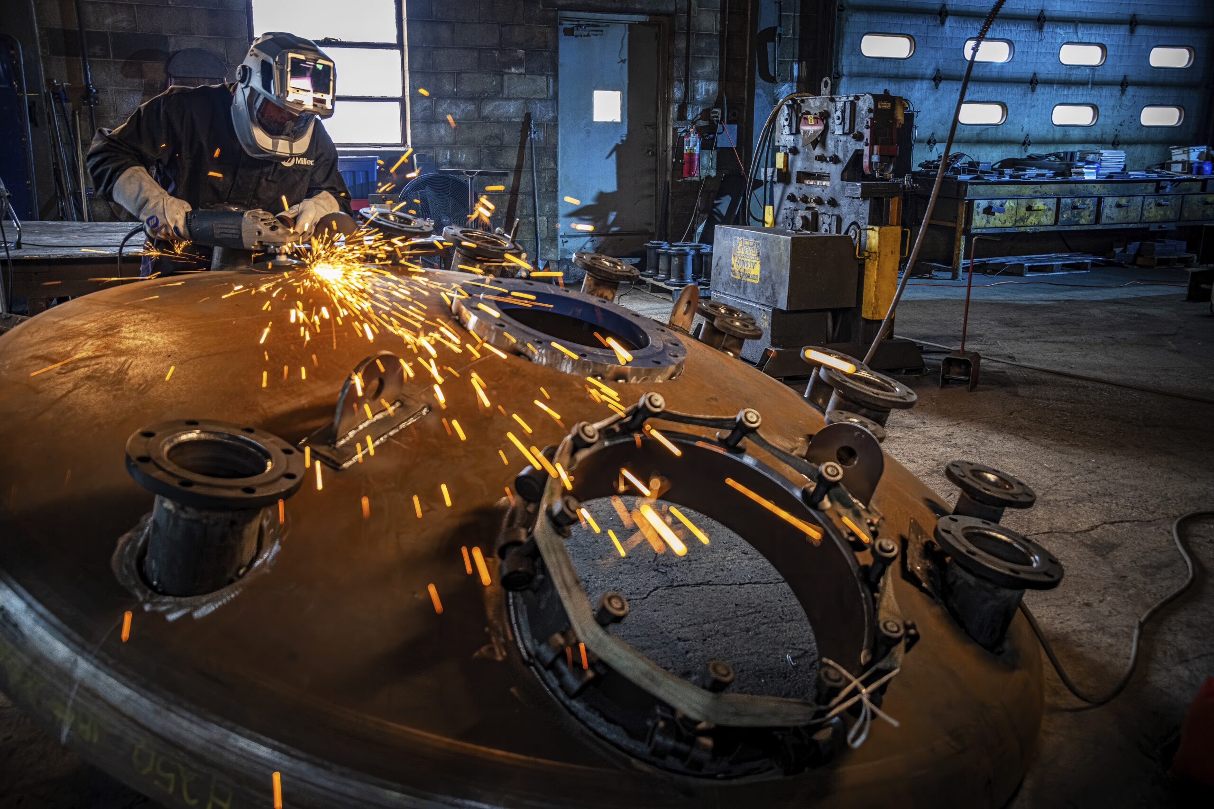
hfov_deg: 58.7
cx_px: 607
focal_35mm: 32
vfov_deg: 41.1
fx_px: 1079
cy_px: 404
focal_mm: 32
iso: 1000
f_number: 4
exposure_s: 1/60
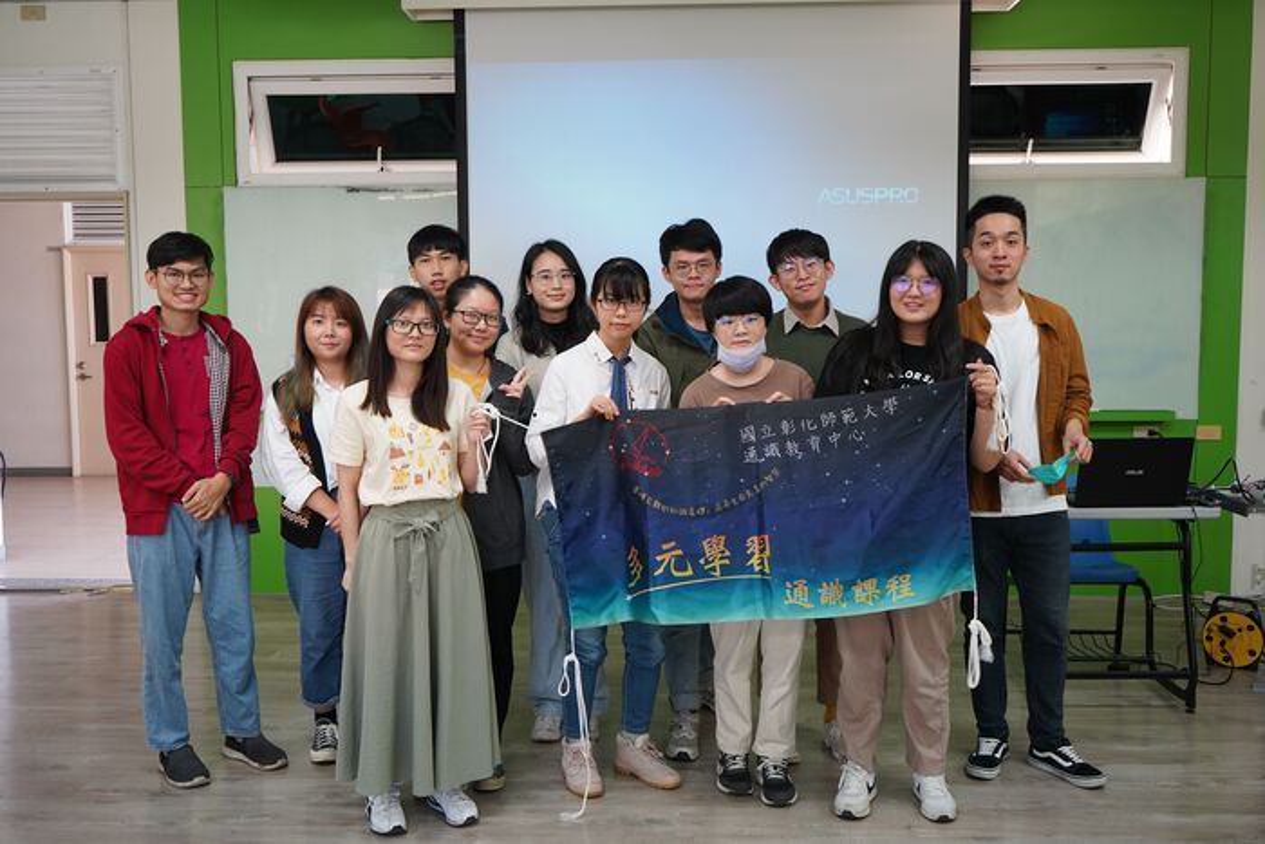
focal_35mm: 34
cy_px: 422
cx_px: 632
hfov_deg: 55.8
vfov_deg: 38.9
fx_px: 1195
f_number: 5.6
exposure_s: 1/40
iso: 500
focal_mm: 34
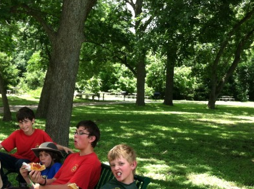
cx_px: 49
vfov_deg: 24.9
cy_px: 140
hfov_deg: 32.3
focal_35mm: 58
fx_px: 425
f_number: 2.8
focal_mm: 3.85
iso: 80
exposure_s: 1/170
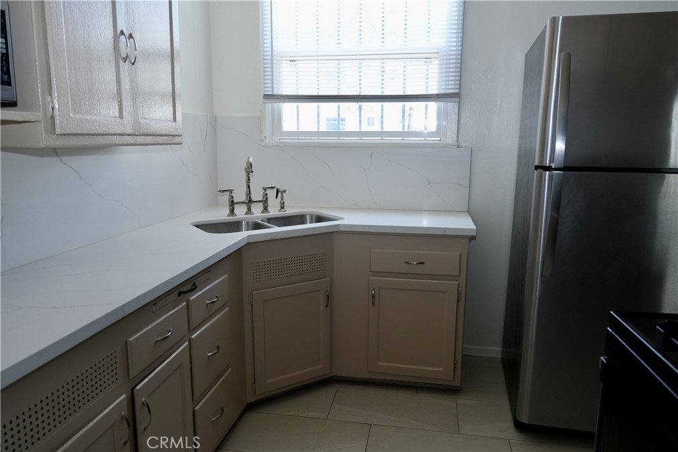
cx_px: 339
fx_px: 452
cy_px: 226
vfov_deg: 53.1
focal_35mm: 24
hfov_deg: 73.7
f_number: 2.8
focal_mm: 16
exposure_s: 1/60.1
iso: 160
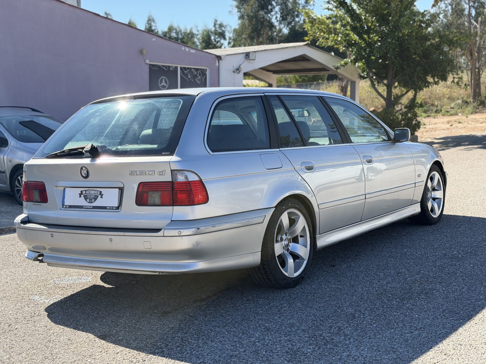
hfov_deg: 39.7
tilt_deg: -5.6
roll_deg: -0.1
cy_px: 182
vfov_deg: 30.3
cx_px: 243
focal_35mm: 48
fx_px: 674
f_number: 1.78
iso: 100
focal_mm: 6.76
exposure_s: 1/2762
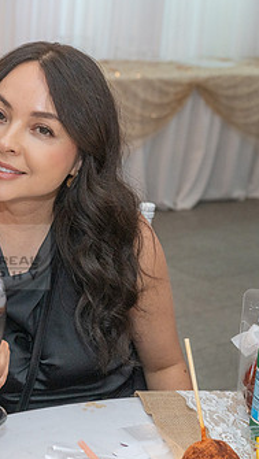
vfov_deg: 24.4
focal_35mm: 87
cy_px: 257
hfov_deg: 13.5
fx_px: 1060
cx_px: -66
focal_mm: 48
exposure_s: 1/160
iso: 800
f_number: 5.6
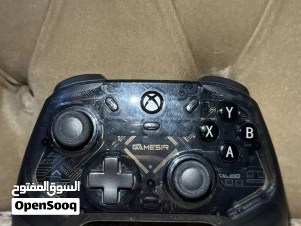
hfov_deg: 71.6
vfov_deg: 56.8
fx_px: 209
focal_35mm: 24
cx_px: 150
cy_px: 113
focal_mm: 6.76
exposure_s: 1/34
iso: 640
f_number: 1.78
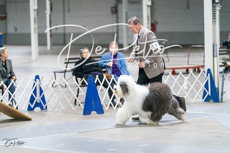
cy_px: 76
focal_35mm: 144
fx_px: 920
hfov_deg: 14.2
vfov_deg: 9.5
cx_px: 115
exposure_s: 1/200
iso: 5000
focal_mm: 144
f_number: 2.8
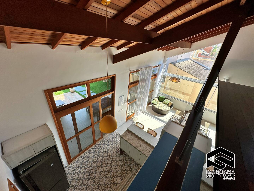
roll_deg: -4.4
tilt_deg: -26.4
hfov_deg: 102.1
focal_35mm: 14
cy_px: 96
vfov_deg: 85.7
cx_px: 127
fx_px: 103
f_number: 2.2
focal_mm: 2.22
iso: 40
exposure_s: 1/496
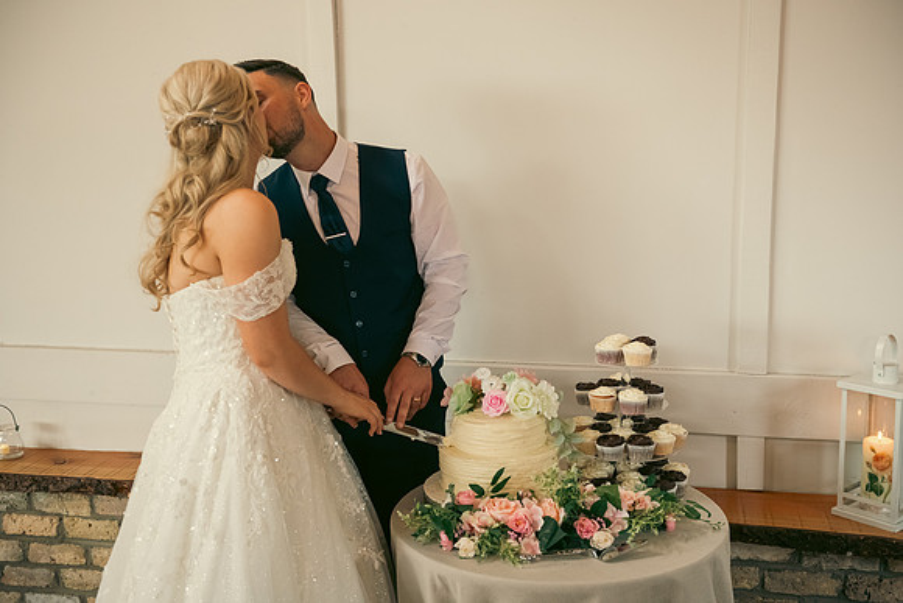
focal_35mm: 44
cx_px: 452
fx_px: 1104
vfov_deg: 30.5
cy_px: 302
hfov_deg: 44.5
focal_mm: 44
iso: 1000
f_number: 3.5
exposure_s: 1/160
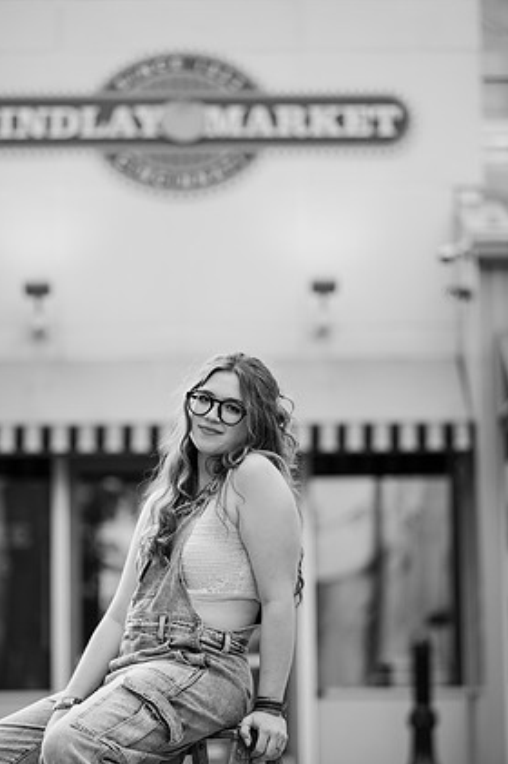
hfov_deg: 11.1
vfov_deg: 16.7
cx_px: 245
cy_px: 406
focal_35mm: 123
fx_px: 2608
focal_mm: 115
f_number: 2.8
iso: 320
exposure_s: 1/500
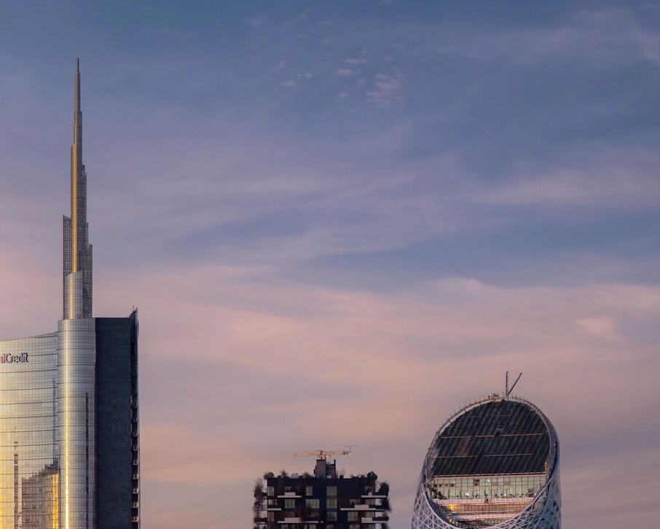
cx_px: -17
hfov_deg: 5.7
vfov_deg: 4.6
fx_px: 6603
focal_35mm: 338
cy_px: 464
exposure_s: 1/60
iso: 320
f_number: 10
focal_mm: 170
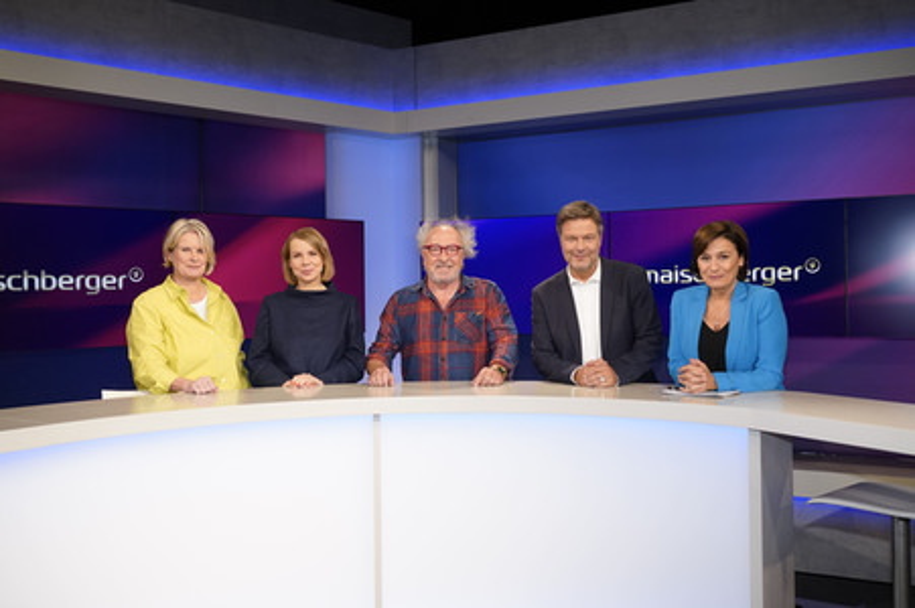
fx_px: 838
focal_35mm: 33
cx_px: 458
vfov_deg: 39.9
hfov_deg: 57.3
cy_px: 304
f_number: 5.6
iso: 2000
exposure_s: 1/125
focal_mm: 33
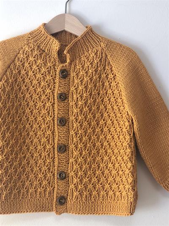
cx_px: 84
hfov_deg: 28.0
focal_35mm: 52
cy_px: 113
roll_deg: +0.0
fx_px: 338
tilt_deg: +0.5
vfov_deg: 36.8
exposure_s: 1/50
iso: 25
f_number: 2.4
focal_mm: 6
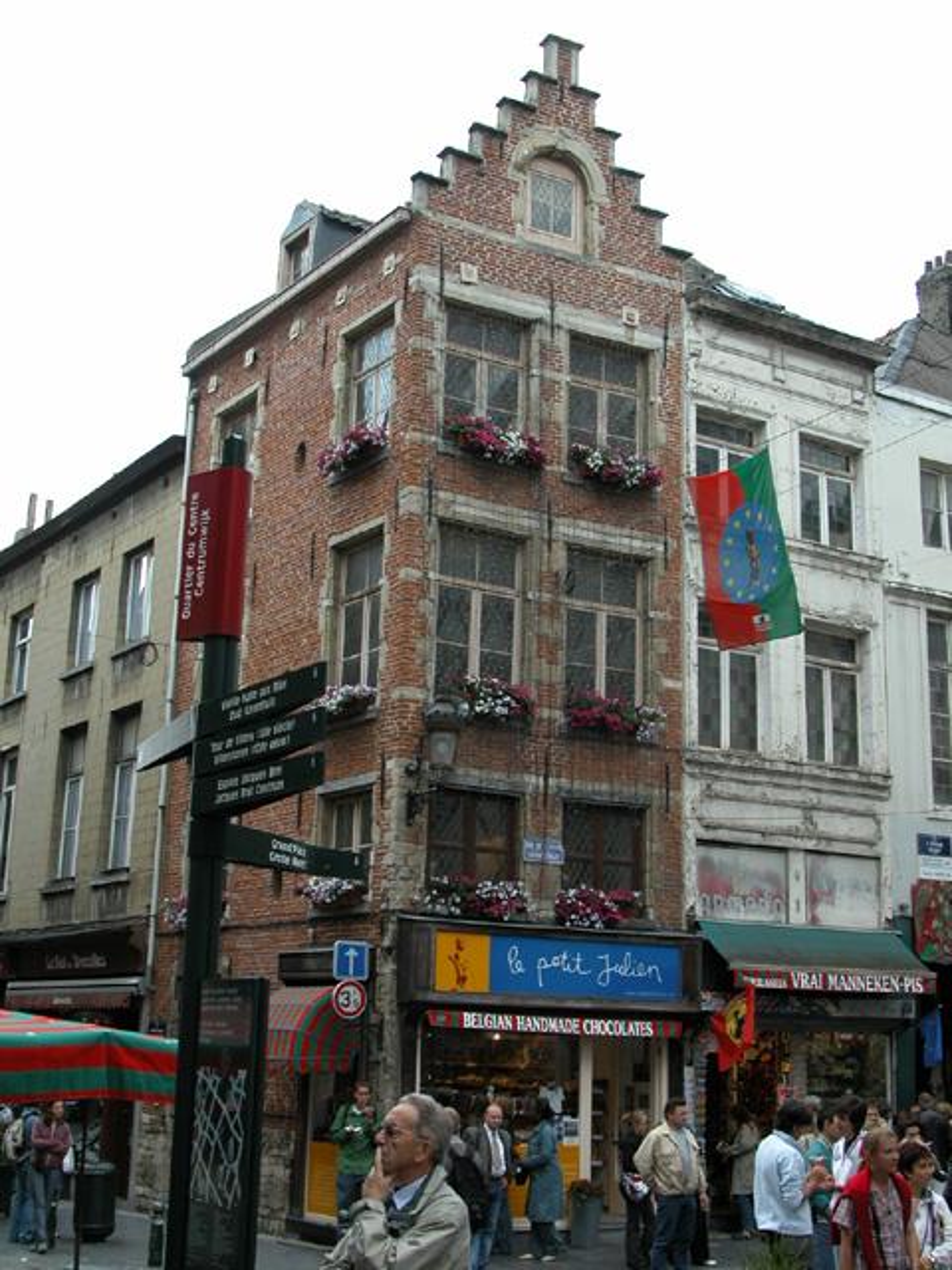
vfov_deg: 42.1
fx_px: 1650
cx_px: 476
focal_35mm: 45
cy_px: 635
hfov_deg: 32.2
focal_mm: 11.6
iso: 100
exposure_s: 1/130
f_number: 4.7
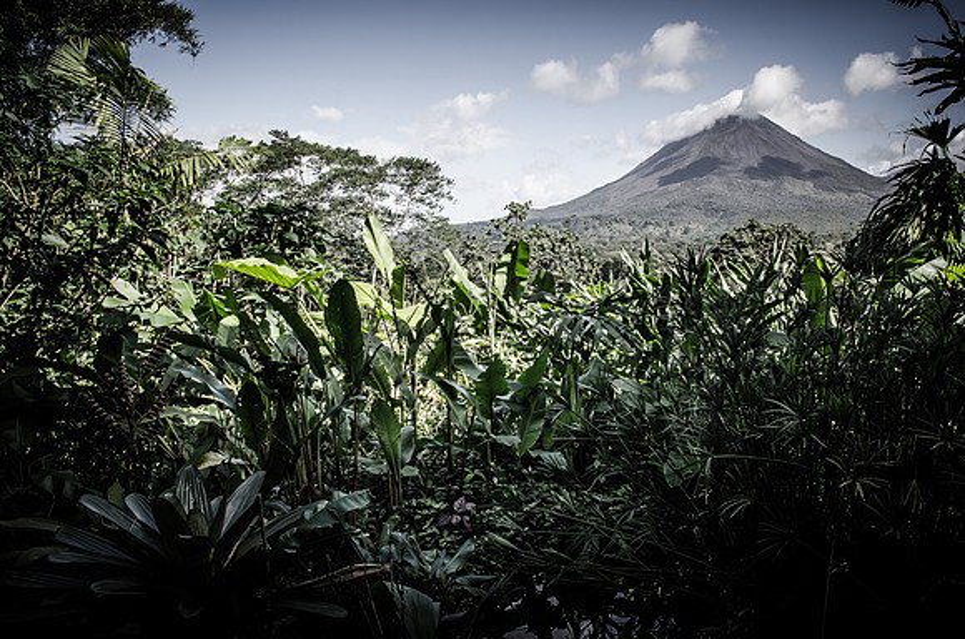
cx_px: 482
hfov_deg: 70.6
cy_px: 320
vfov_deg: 50.2
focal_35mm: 26
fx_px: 682
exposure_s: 1/640
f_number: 5.6
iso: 200
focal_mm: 17
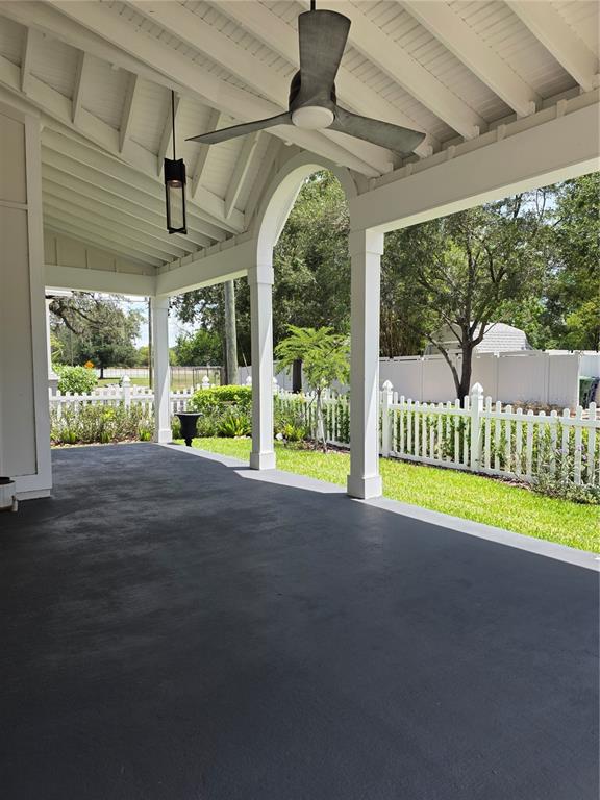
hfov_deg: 58.9
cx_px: 300
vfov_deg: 73.9
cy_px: 400
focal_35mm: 23
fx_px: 532
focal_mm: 6.3
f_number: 1.7
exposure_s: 1/1941
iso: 80
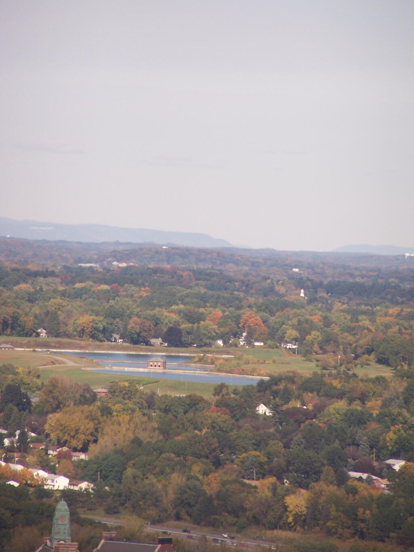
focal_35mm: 380
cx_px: 207
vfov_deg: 5.2
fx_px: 6059
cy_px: 276
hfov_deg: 3.9
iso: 100
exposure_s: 1/400
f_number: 3.7
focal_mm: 63
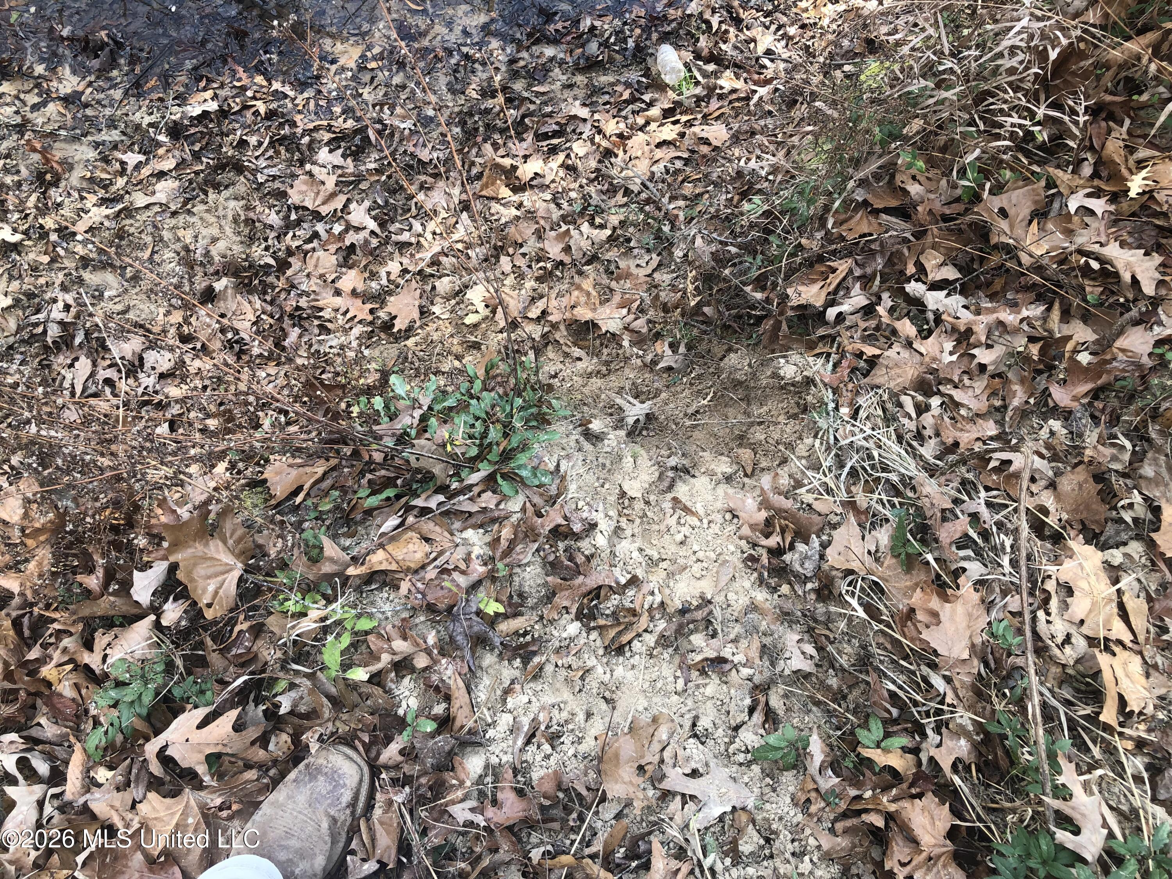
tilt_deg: -72.3
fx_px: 948
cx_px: 586
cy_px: 440
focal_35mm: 28
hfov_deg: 63.4
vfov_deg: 49.7
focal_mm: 3.99
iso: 20
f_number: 1.8
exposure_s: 1/175
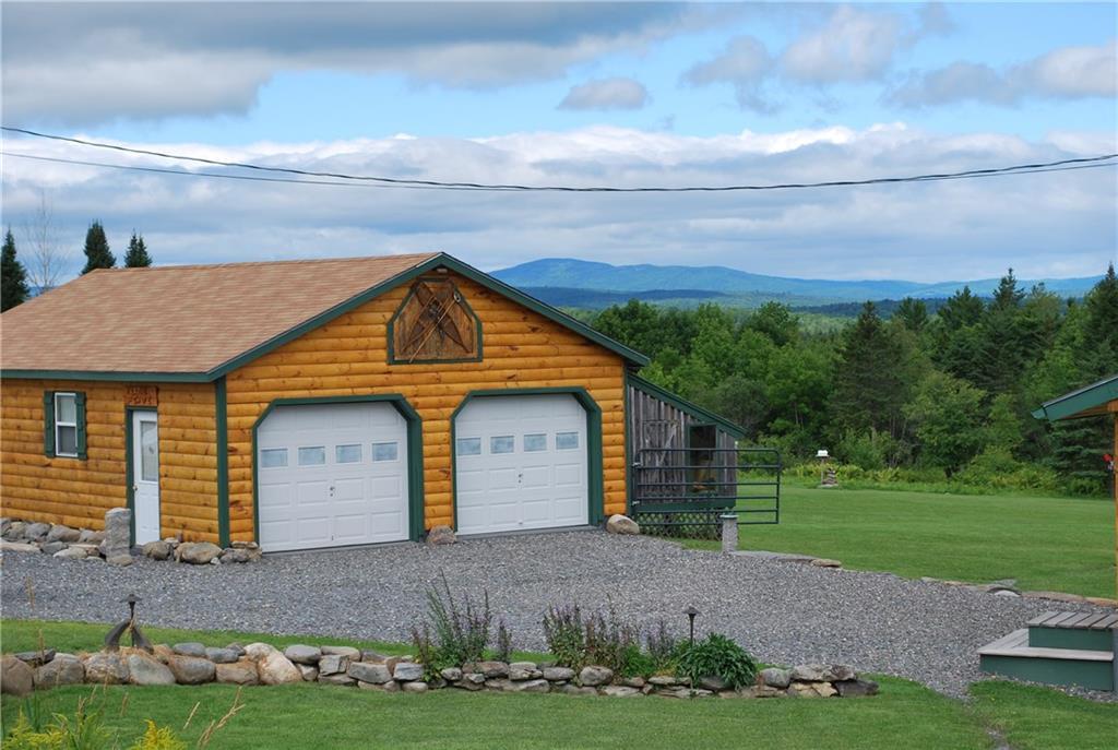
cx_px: 559
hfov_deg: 25.9
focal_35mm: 78
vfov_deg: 17.6
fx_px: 2427
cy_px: 375
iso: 100
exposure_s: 1/250
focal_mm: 52
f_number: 8
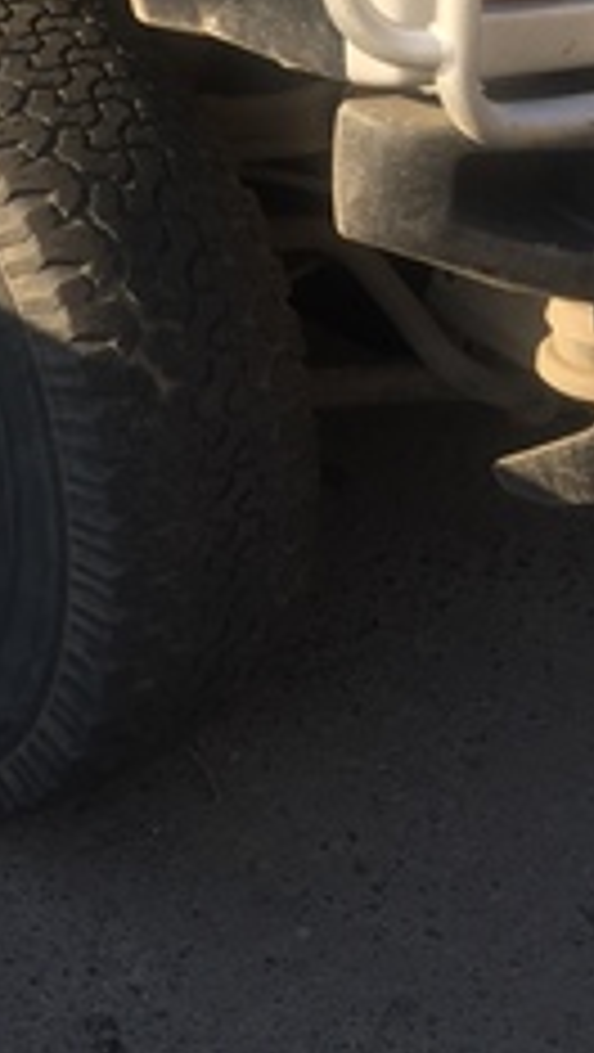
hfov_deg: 14.5
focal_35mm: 81
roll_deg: -3.2
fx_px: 2263
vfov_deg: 23.5
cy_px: -279
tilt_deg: -15.0
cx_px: -86
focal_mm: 4.15
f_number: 2.2
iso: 32
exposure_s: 1/557
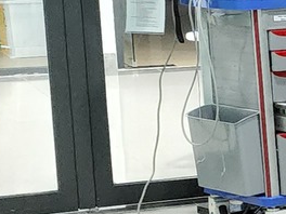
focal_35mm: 174
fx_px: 1438
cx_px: 1067
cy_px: 101
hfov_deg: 8.1
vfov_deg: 8.5
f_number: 1.8
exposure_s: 1/100
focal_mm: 6.4
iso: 1000
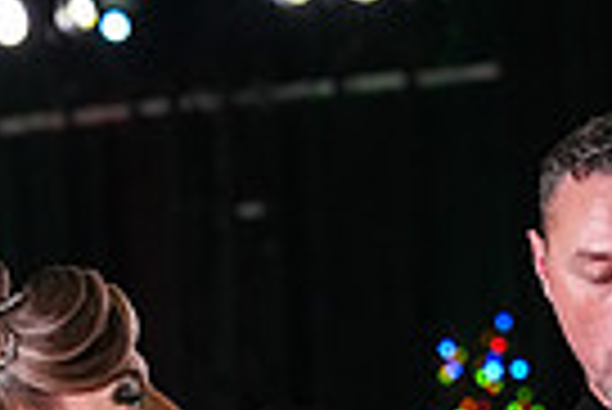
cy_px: 1014
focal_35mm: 512
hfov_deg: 4.0
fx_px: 8713
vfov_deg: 2.7
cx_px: 416
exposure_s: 1/400
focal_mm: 120
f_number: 5
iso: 6400
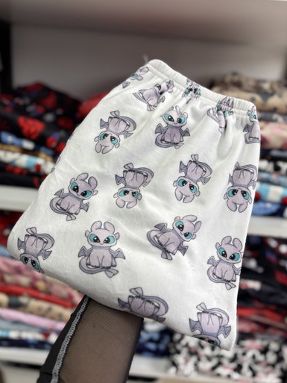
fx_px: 298
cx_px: 142
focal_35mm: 27
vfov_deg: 65.3
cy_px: 197
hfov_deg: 51.4
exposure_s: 1/121
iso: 50
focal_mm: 5.96
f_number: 1.6
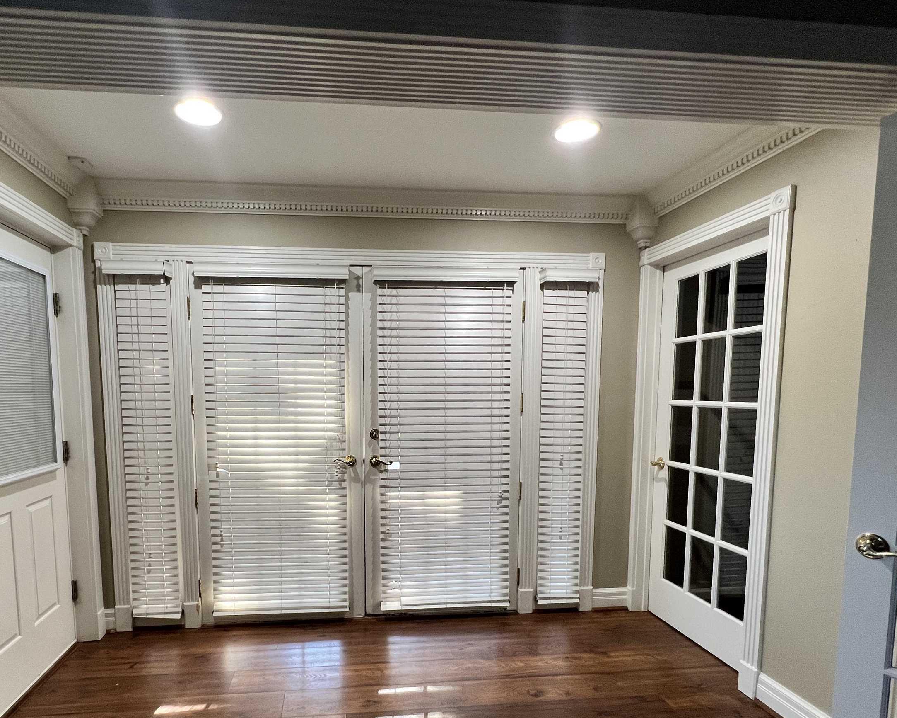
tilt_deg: -5.9
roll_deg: +0.4
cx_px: 377
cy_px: 441
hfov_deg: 85.7
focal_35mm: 18
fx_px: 478
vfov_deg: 72.8
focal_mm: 1.57
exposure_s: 1/60
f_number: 1.8
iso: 160
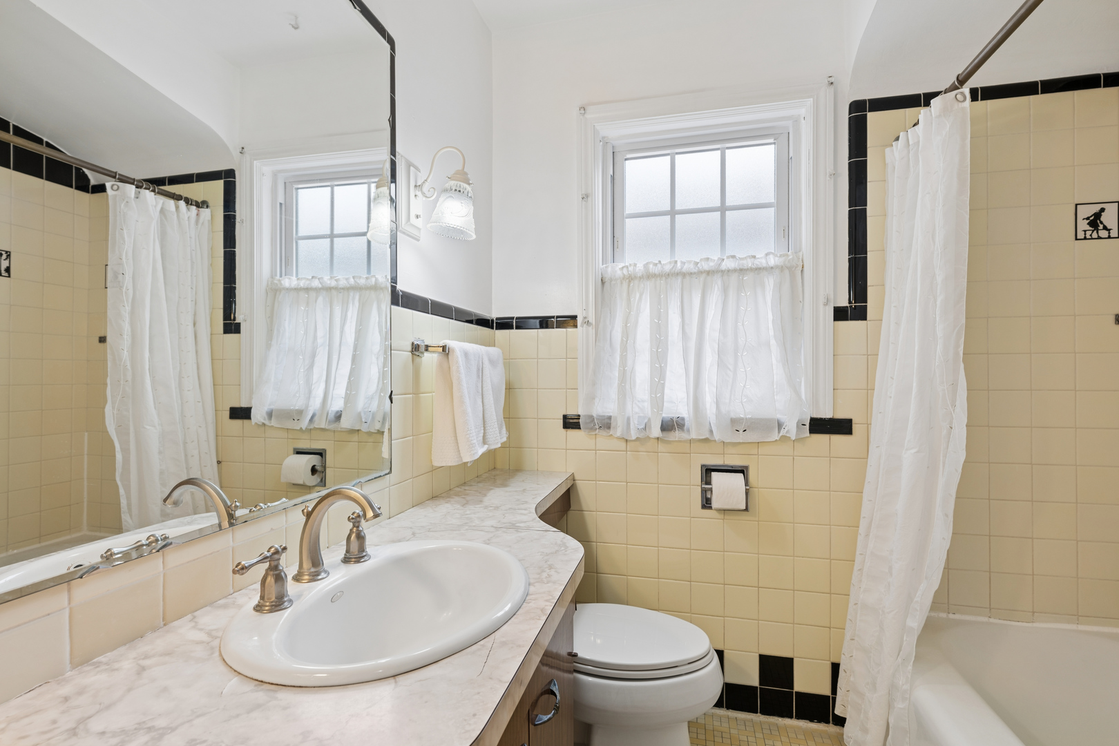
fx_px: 513
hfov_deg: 95.0
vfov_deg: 72.1
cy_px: 373
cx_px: 560
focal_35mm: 16
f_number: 9.5
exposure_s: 1/20
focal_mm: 16.5
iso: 200
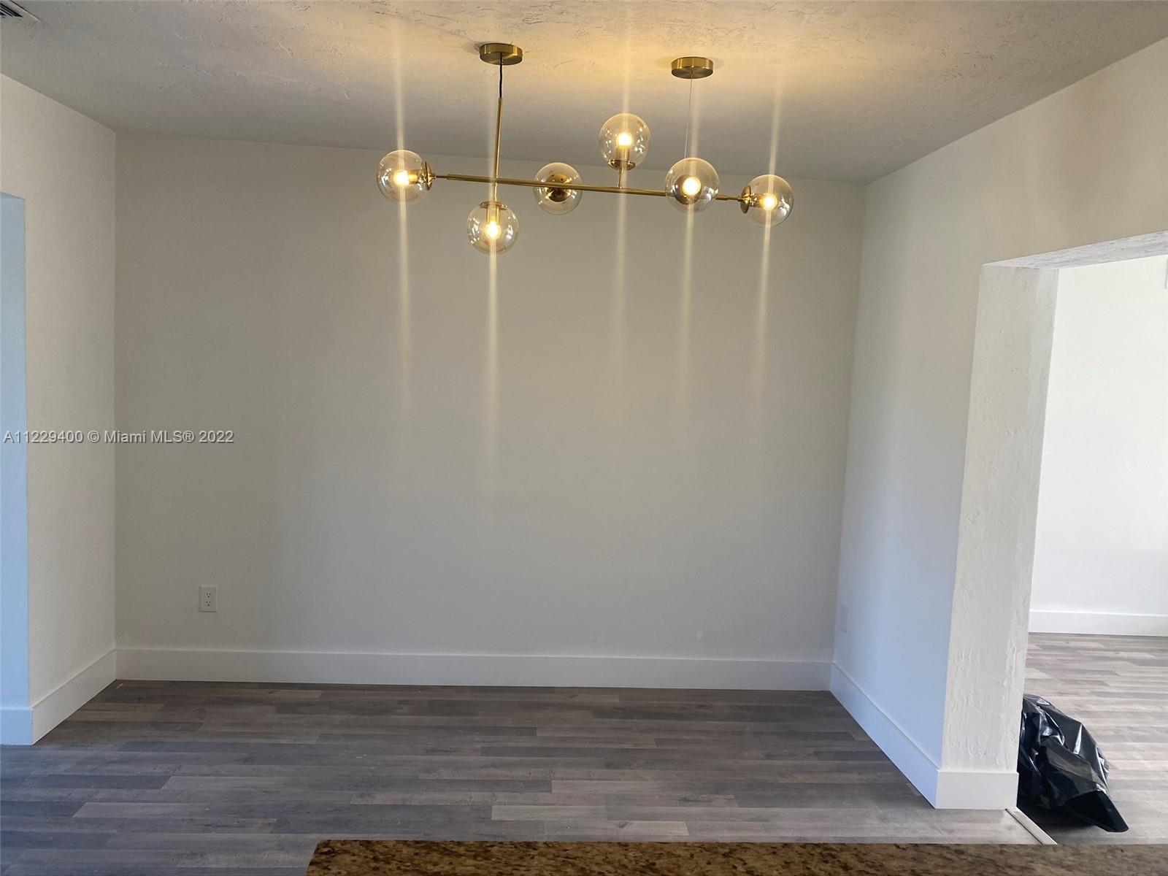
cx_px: 584
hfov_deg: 67.3
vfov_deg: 53.1
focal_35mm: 26
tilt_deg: -5.1
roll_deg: -3.5
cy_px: 438
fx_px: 877
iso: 80
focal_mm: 4.25
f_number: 1.8
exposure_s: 1/120
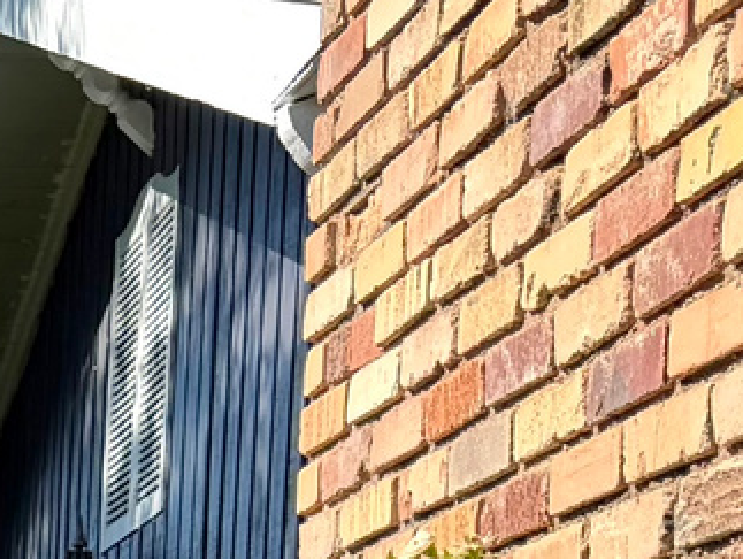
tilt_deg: -2.8
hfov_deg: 11.5
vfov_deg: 9.2
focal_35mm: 152
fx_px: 3266
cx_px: -807
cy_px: 1102
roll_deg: -1.3
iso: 80
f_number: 1.78
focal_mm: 6.76
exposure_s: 1/2525
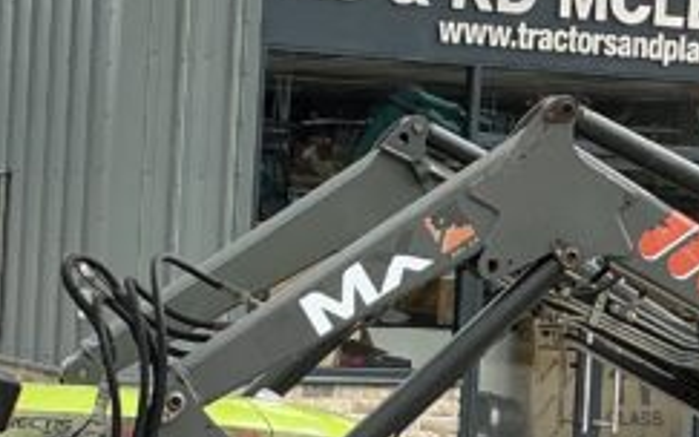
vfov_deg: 10.5
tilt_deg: -0.5
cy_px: 276
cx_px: 135
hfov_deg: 16.6
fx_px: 2382
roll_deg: -3.2
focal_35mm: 125
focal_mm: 3
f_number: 1.8
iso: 25
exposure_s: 1/1076
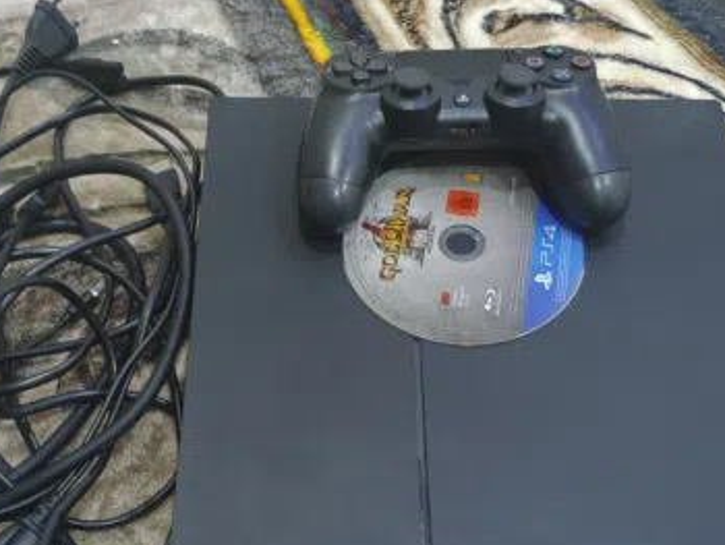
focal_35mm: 42
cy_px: 361
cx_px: 300
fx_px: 880
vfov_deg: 34.1
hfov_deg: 44.6
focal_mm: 4.09
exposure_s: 1/33.3
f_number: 1.6
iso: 437
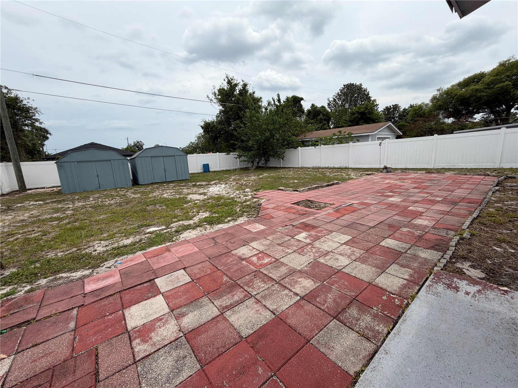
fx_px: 209
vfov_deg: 85.7
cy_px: 194
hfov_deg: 102.1
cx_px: 259
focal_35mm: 14
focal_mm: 2.22
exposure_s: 1/1145
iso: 20
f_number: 2.2
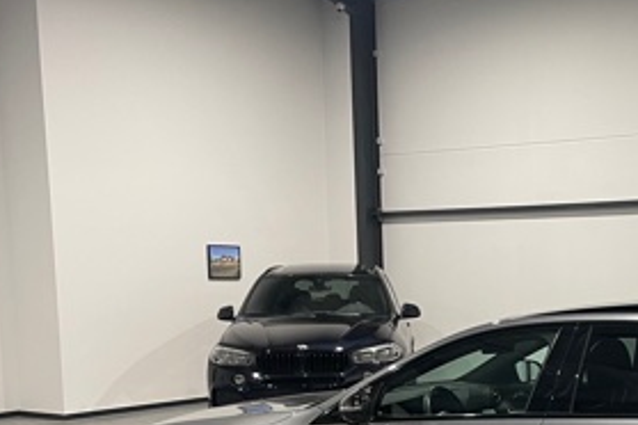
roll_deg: +0.6
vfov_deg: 21.2
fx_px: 1099
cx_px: 551
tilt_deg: -7.5
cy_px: 414
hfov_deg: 31.2
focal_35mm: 62
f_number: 1.6
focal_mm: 4.2
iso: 100
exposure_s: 1/50
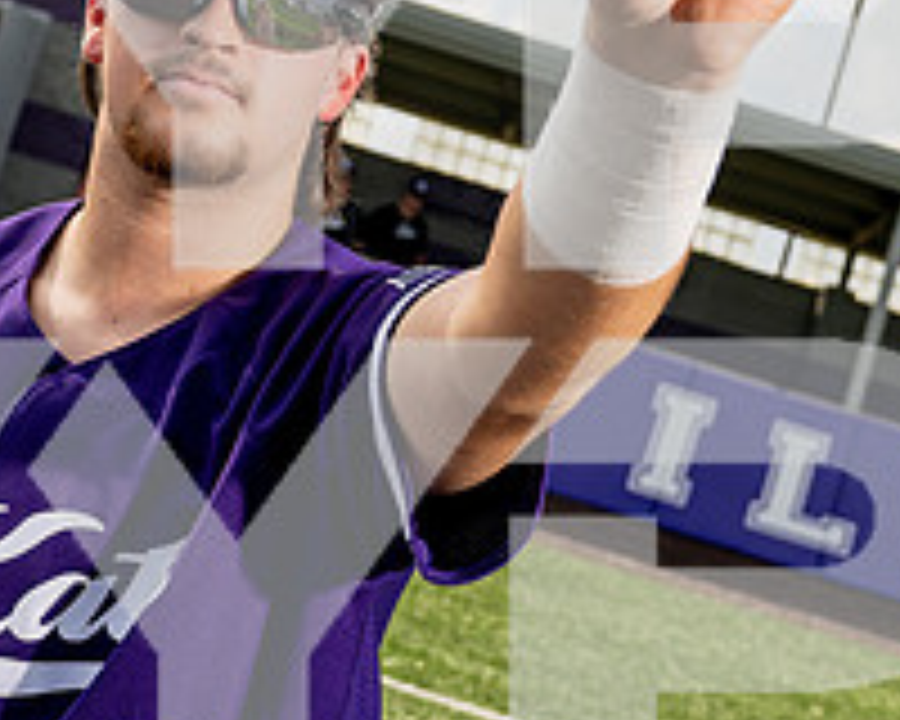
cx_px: 436
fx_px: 2131
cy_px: 34
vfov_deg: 18.8
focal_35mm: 80
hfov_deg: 23.8
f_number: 4.5
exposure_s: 1/640
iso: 100
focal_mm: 29
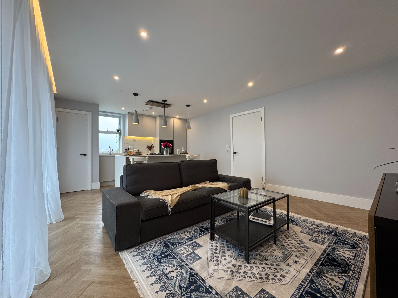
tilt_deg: +2.2
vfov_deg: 85.7
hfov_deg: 102.1
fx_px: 161
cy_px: 149
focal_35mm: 14
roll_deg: +1.4
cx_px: 199
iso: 160
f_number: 2.2
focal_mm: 2.22
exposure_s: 1/99
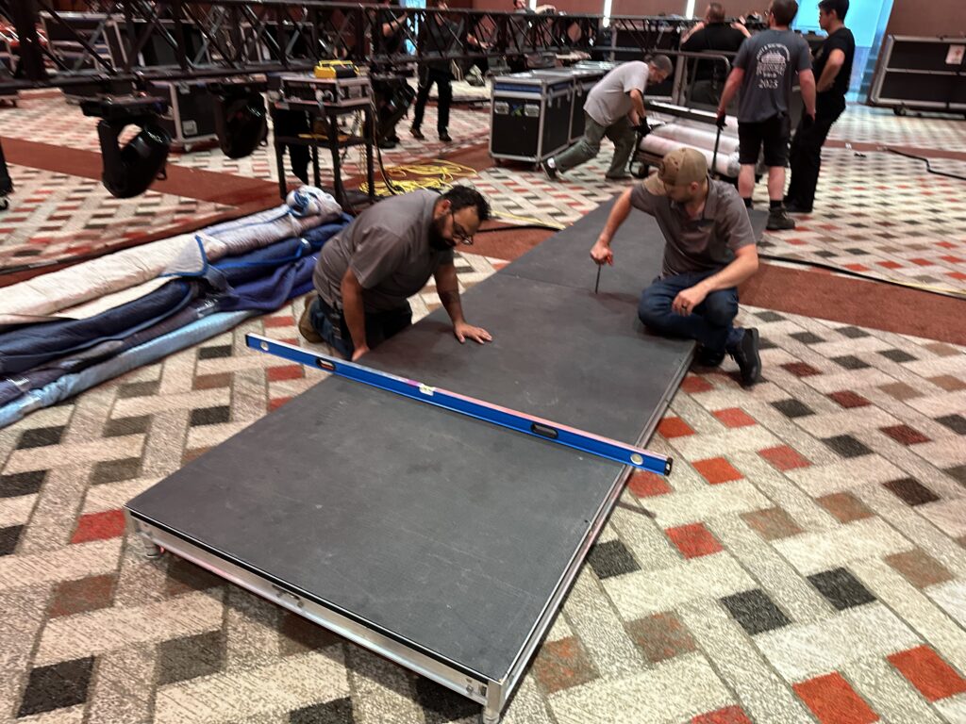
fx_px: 670
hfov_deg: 71.6
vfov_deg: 56.8
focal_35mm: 24
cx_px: 483
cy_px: 362
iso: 640
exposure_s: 1/59
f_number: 1.78
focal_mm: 6.86
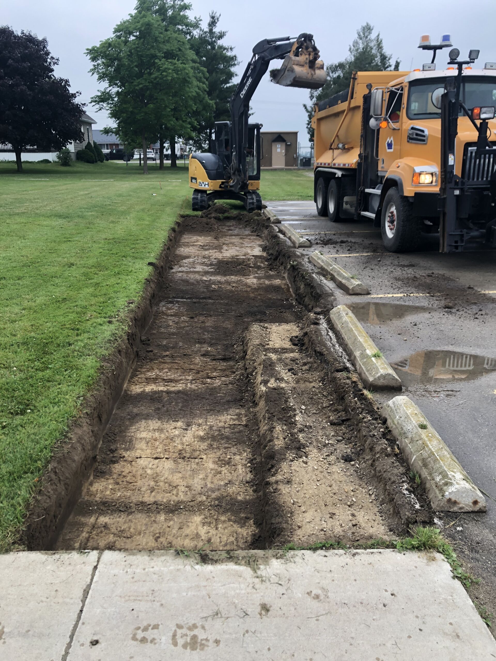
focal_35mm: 28
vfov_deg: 63.4
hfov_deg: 49.7
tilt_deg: -17.0
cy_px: 330
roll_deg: +1.3
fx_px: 535
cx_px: 248
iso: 25
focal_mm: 3.99
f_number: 1.8
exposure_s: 1/120
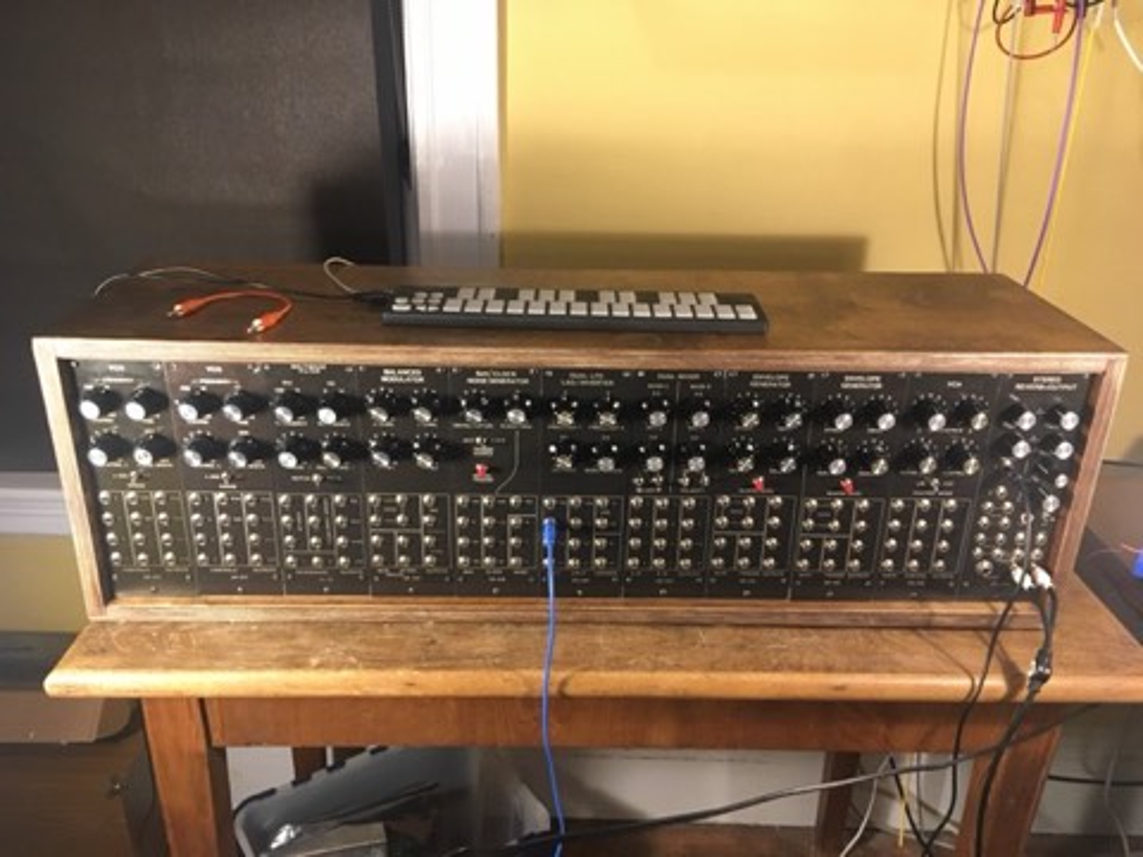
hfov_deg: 61.7
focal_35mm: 29
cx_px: 572
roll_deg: -0.7
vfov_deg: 48.2
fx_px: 958
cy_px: 428
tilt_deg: -23.0
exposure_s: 1/30
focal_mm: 4.15
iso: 125
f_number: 2.2
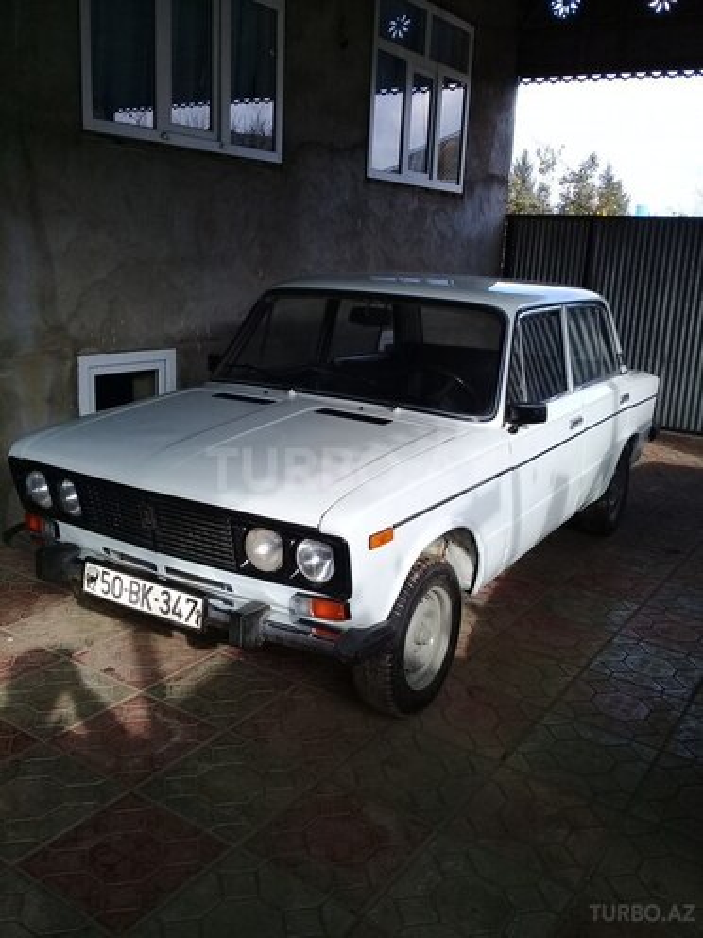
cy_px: 469
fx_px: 839
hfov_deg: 45.4
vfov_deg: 58.4
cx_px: 352
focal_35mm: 31
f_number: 2.2
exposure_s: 1/370
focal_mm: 3.3
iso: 50
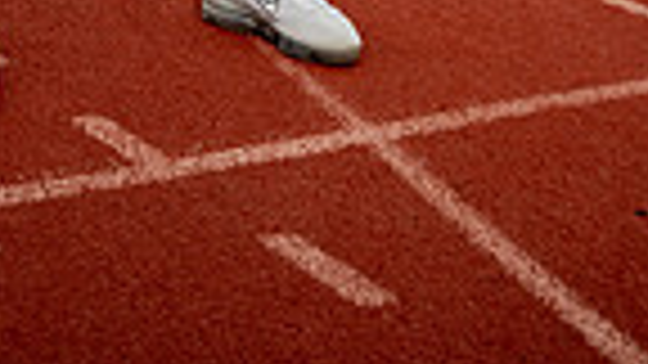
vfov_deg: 9.4
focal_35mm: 111
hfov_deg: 19.2
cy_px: -584
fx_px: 1907
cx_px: 194
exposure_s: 1/250
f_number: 4.5
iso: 200
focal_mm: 34
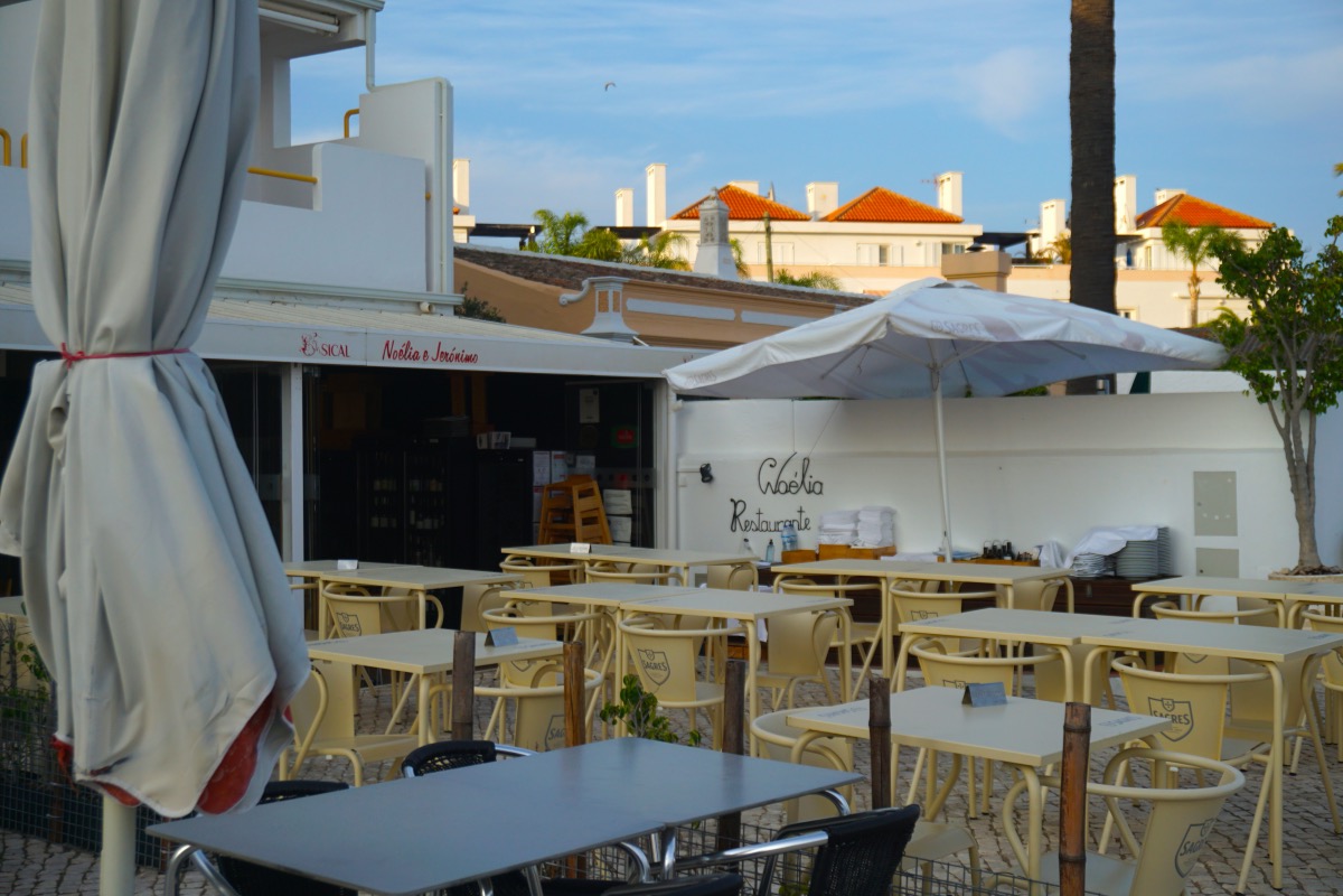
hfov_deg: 43.6
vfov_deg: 29.9
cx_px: 672
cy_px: 448
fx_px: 1679
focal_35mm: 45
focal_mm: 30
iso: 160
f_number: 5
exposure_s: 1/640
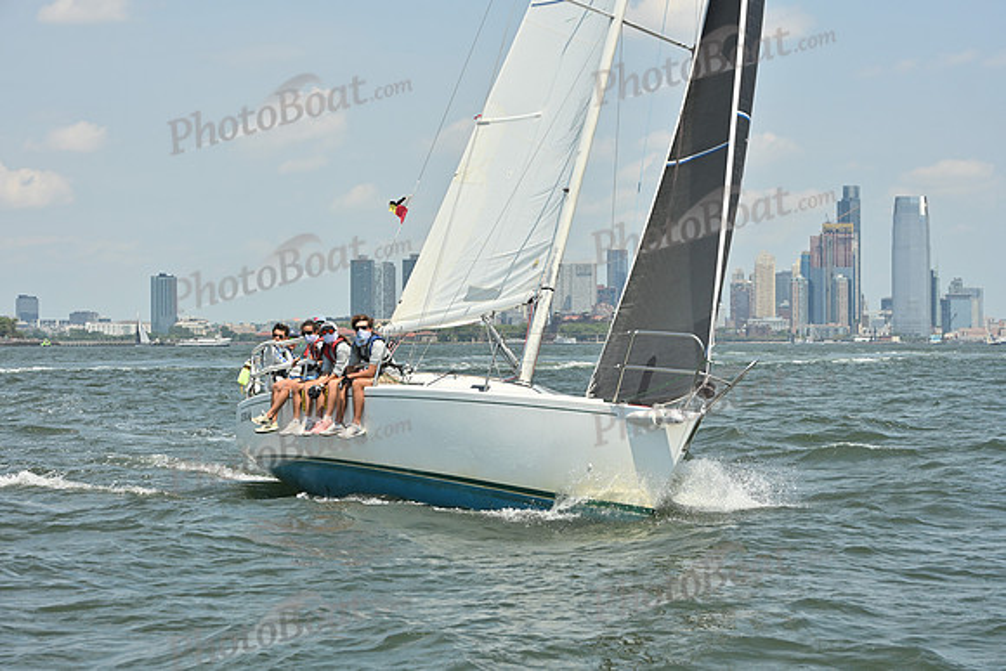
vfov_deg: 14.4
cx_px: 503
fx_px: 2655
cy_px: 336
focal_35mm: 95
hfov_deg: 21.5
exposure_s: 1/1250
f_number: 9
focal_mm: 95
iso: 320
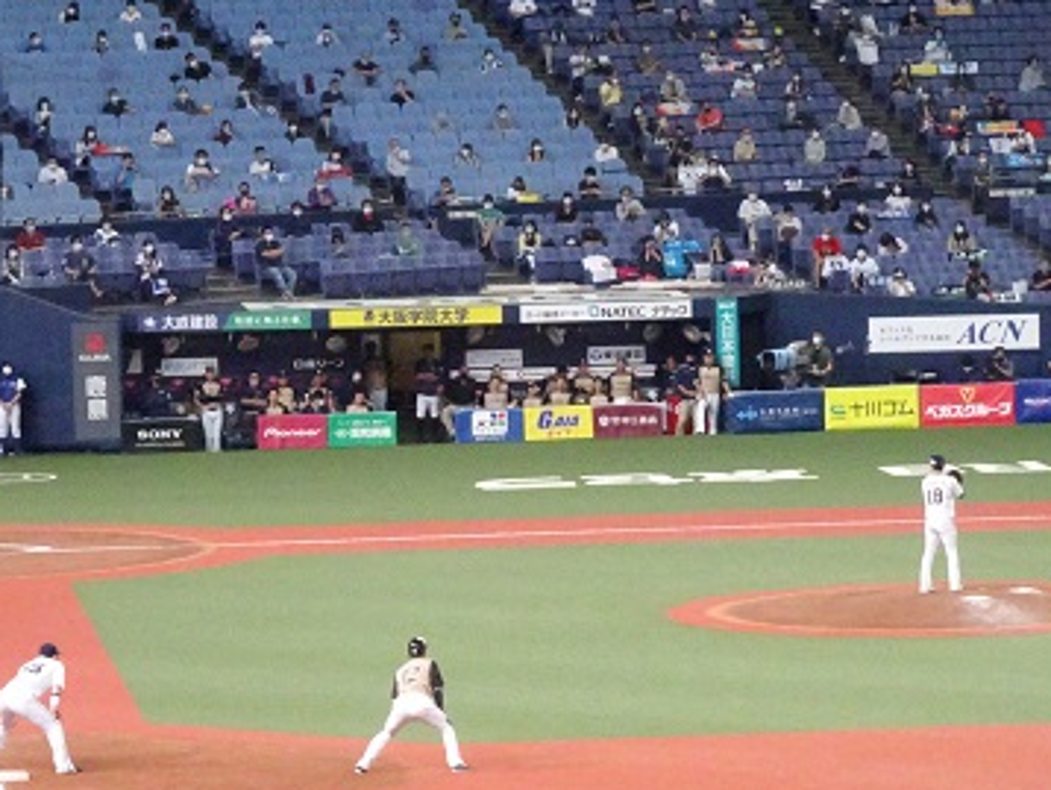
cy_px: 502
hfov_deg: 8.7
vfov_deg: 6.6
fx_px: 6897
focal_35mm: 227
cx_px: 386
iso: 3200
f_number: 5.6
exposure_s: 1/250
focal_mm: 27.16
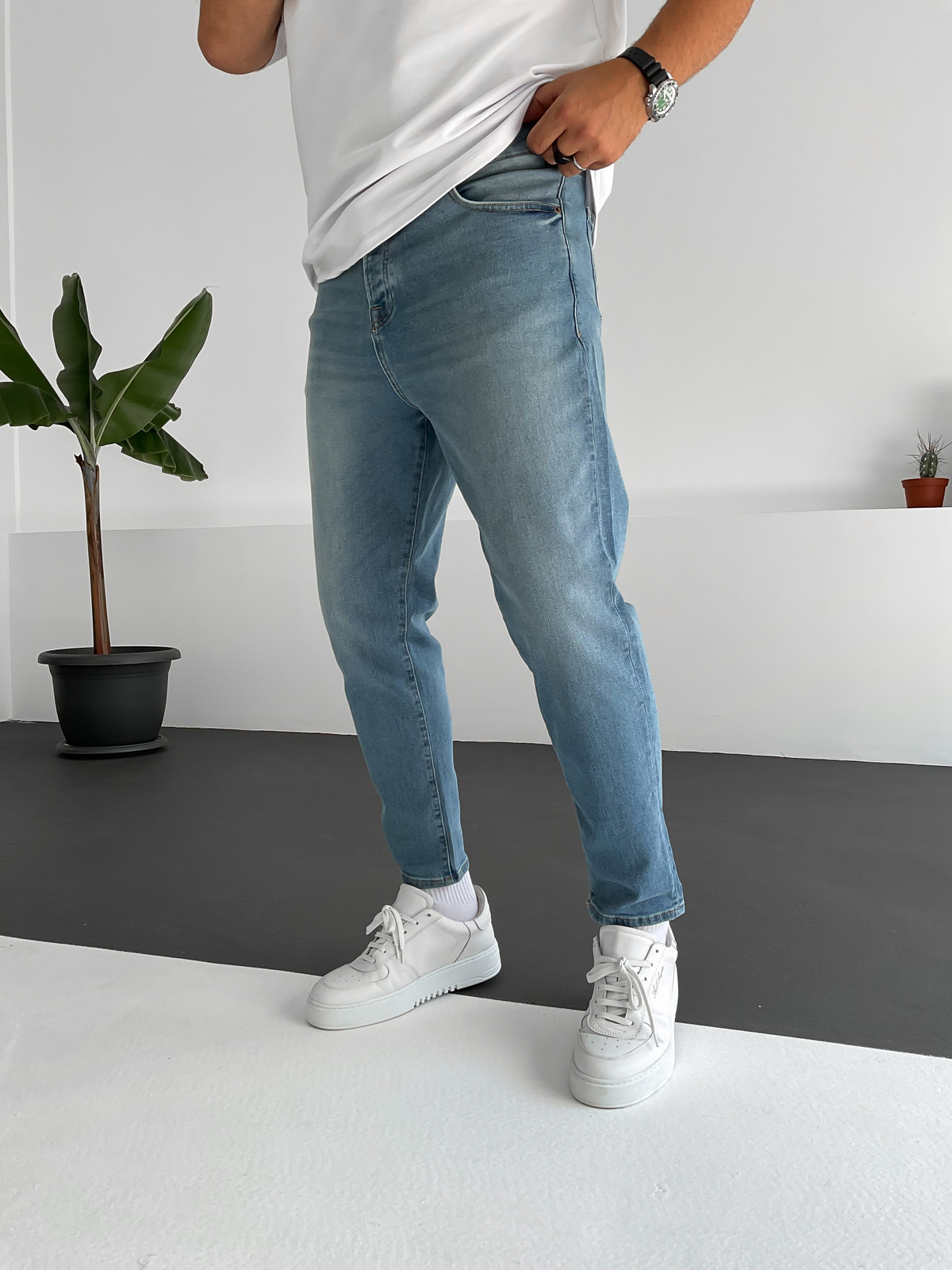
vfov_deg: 61.7
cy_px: 635
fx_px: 1063
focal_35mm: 29
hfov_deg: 48.2
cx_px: 476
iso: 16
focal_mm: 3
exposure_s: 1/170
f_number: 1.8
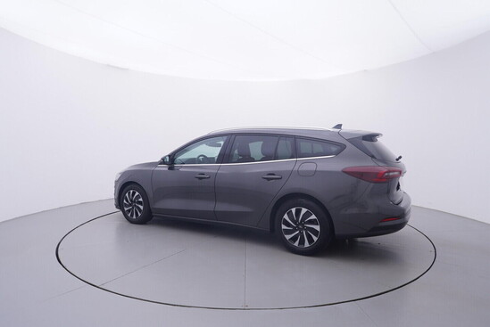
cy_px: 164
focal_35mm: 22
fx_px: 306
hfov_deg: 77.3
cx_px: 245
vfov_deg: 56.2
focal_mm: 15
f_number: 5
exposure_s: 1/80
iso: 200
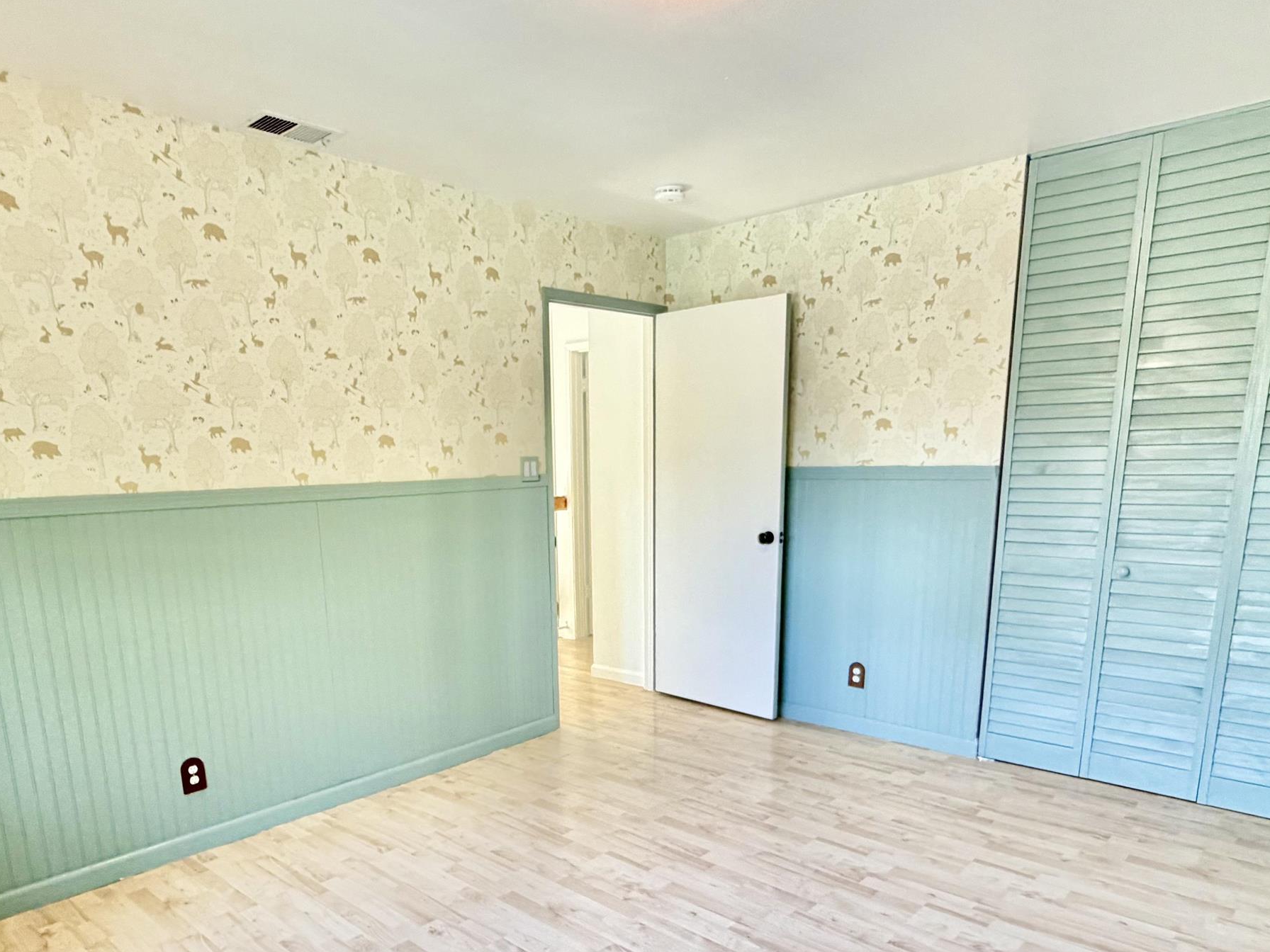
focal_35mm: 24
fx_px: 881
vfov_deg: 55.4
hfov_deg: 71.5
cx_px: 586
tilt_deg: -12.9
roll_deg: +2.2
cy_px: 652
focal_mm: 2.22
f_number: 2.2
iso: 320
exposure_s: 1/120
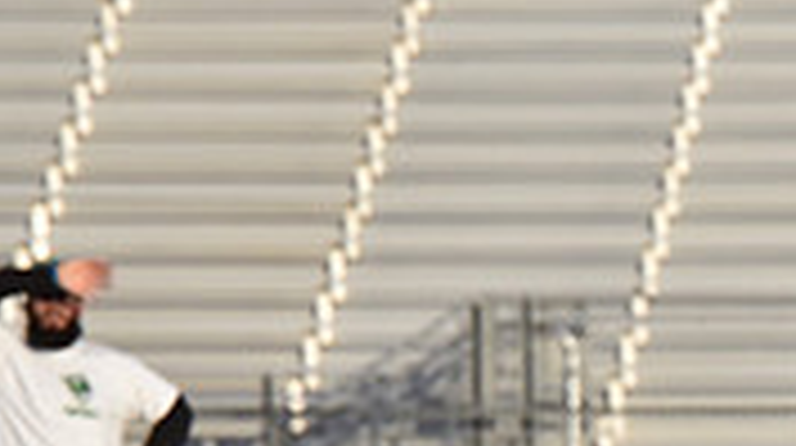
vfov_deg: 1.8
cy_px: 606
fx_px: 14502
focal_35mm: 688
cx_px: 1003
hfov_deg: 3.1
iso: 1000
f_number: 5.6
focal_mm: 200
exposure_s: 1/4000
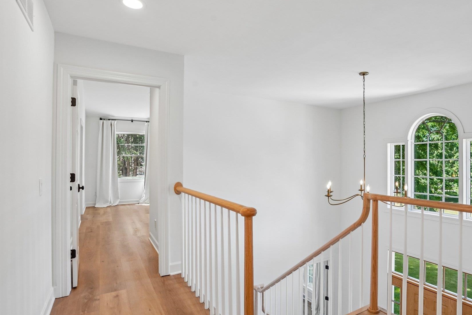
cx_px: 280
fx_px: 262
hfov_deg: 83.1
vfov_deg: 61.9
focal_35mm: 20
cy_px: 165
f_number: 8
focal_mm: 16
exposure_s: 1/30
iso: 400
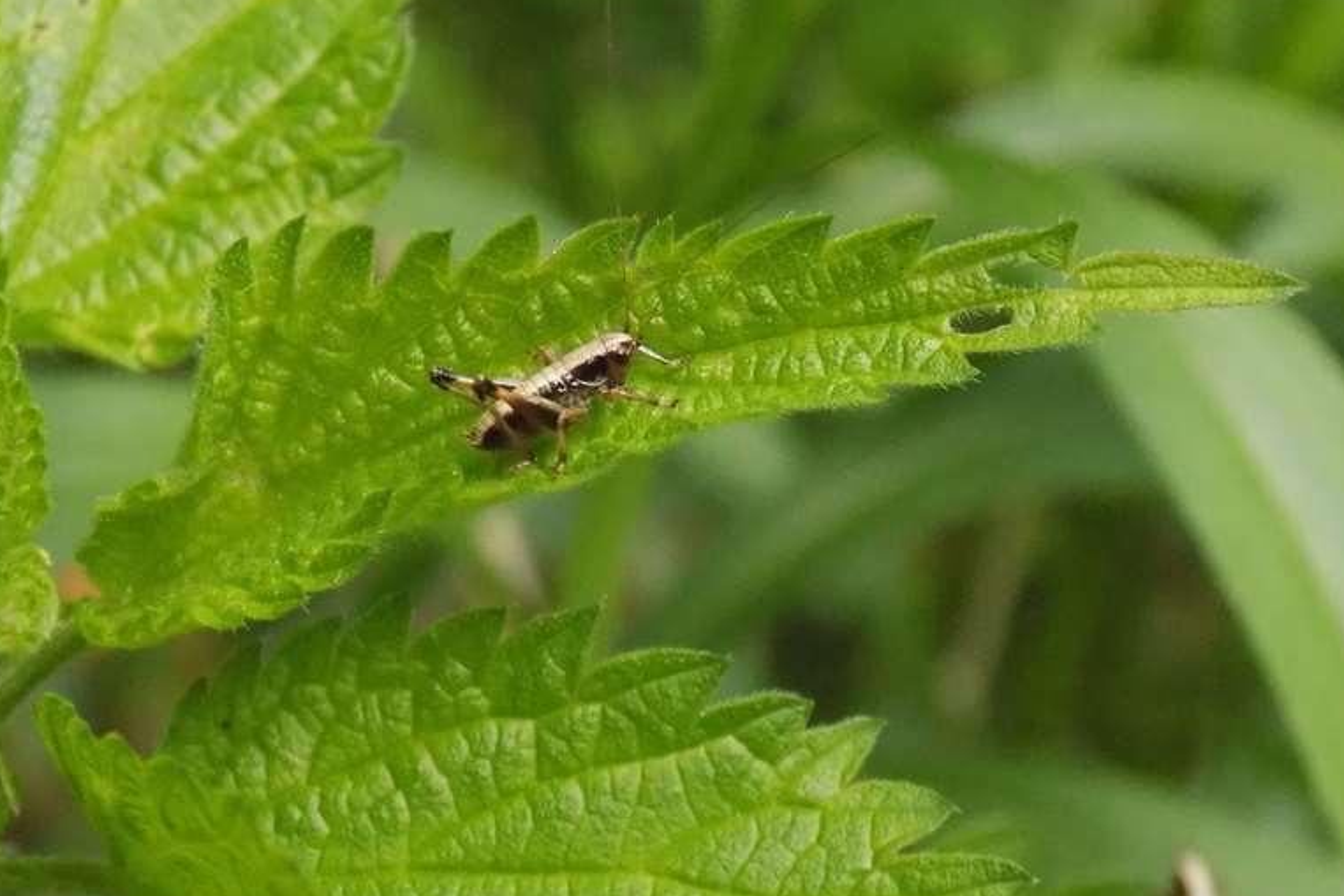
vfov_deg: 13.7
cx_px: 626
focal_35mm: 100
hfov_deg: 20.4
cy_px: 408
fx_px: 3734
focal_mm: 15.3
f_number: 4.4
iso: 800
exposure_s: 1/400
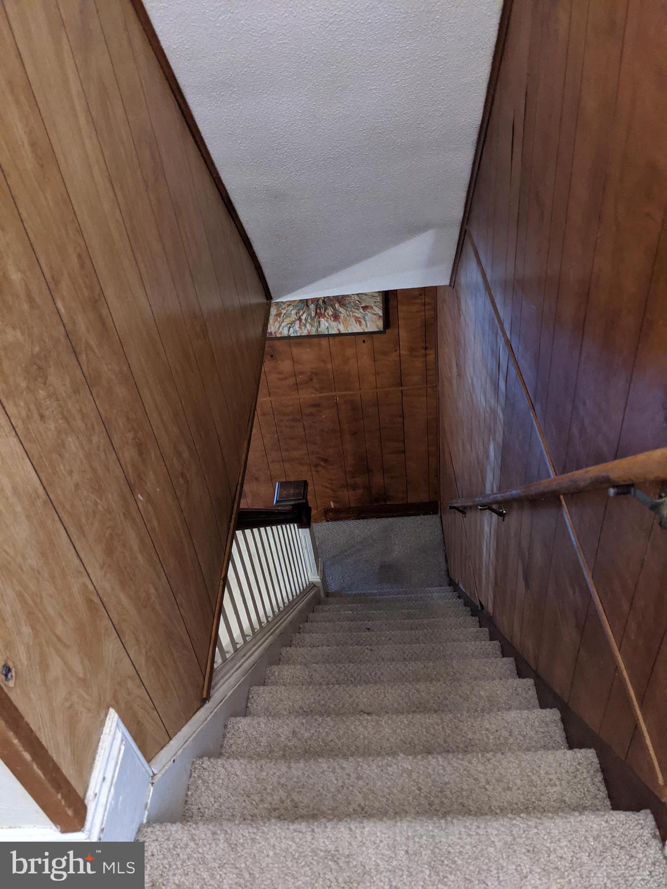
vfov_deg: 65.3
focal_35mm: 27
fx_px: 694
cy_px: 444
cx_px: 334
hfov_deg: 51.4
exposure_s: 1/24
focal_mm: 4.38
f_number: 1.73
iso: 871
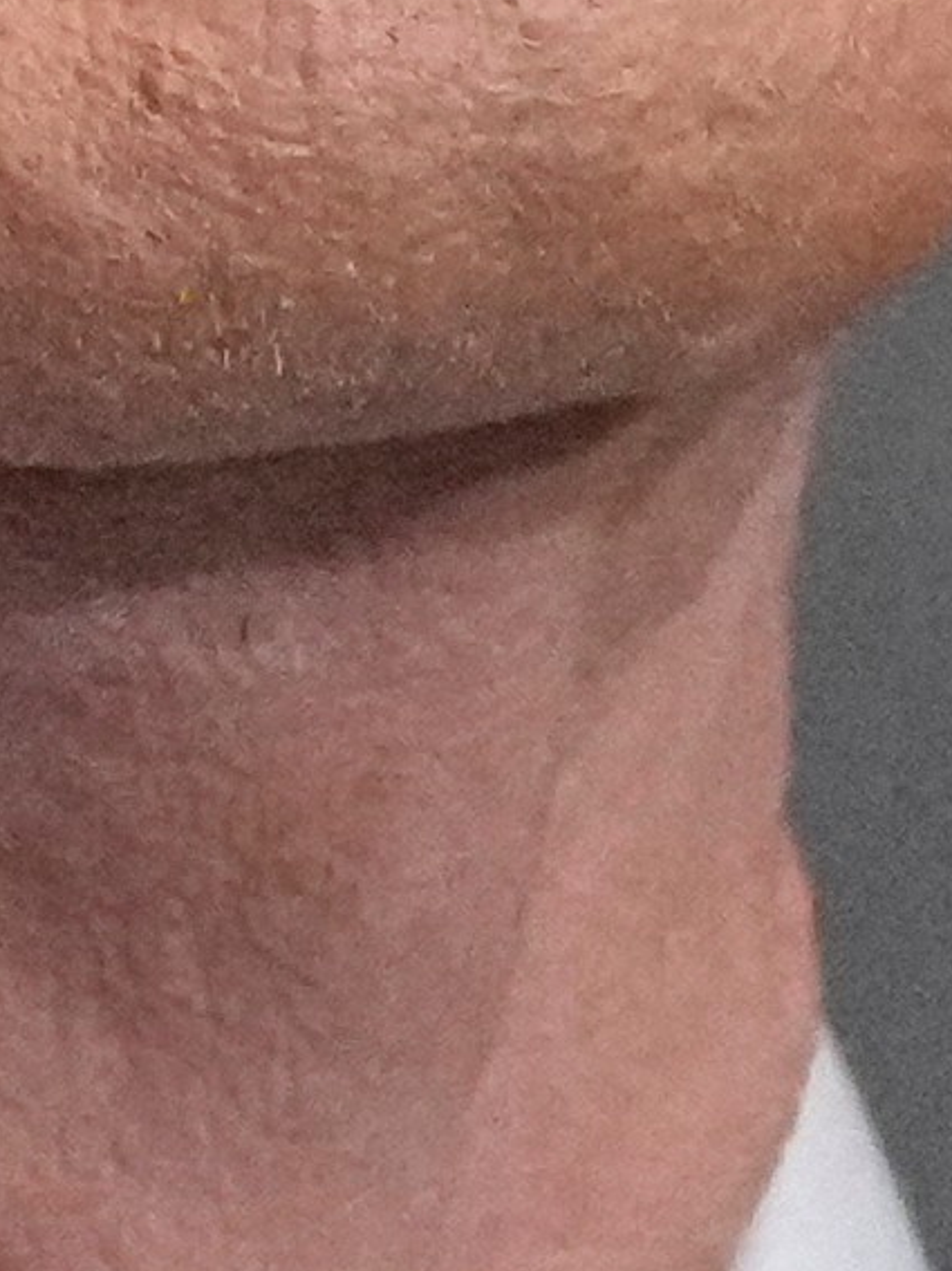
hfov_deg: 0.4
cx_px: -2034
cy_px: -1327
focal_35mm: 4114
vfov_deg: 0.5
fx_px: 150913
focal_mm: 288
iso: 6400
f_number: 5.6
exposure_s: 1/500
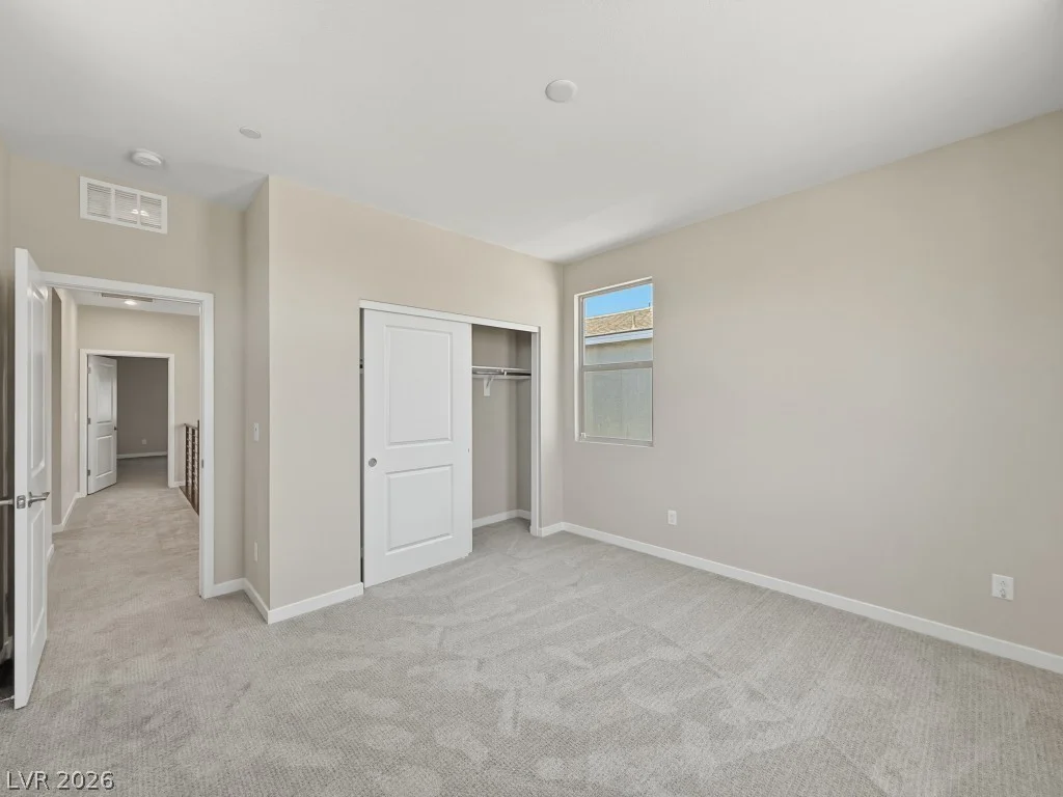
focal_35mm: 14
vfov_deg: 85.7
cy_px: 398
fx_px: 430
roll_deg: -0.6
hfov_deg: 102.1
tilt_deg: +1.0
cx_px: 532
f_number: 2.2
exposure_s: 1/121
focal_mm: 2.2
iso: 64
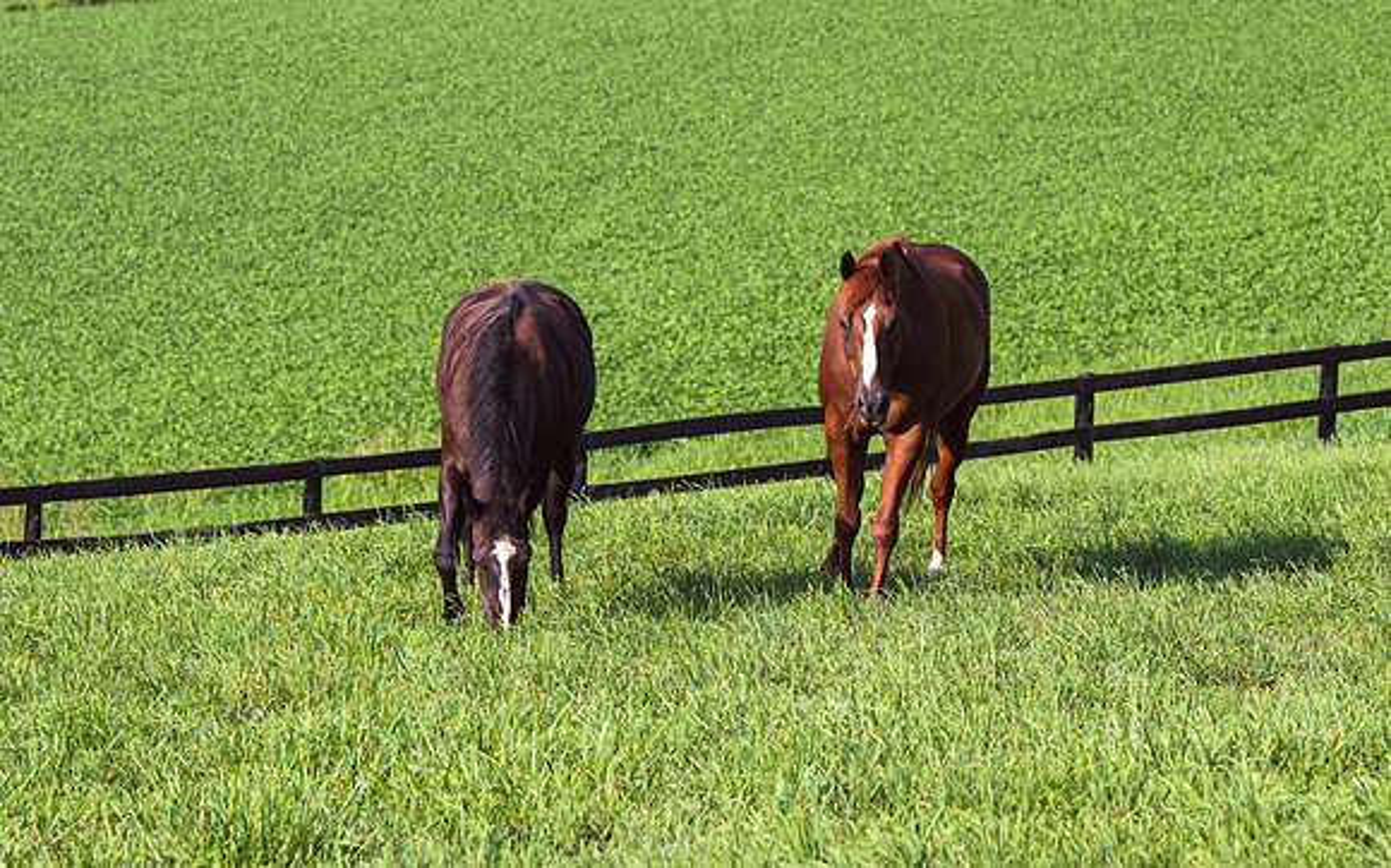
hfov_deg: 11.2
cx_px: 615
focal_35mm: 187
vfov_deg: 7.0
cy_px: 96
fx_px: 7087
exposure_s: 1/400
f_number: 5.6
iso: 100
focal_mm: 110
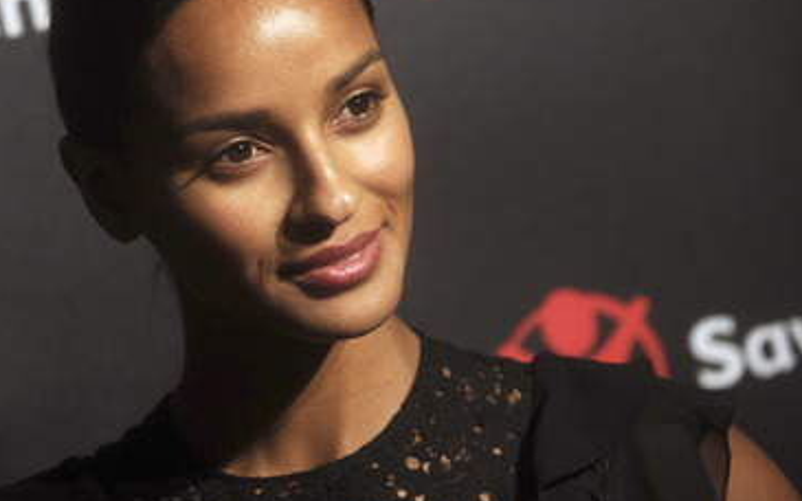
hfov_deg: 11.9
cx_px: 347
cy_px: 191
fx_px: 3846
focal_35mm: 176
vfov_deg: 7.5
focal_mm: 140
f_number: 4.5
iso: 1600
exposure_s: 1/400
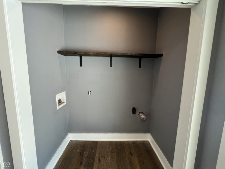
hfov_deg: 106.2
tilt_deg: -7.3
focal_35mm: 13
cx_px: 112
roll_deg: -1.4
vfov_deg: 89.9
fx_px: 84
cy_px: 84
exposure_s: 1/120
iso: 200
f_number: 1.8
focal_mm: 1.57
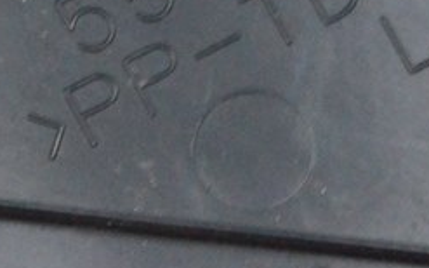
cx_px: 481
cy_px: -157
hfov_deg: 6.0
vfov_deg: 3.7
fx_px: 4067
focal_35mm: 348
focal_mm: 55
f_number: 20
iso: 6400
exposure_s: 1/15
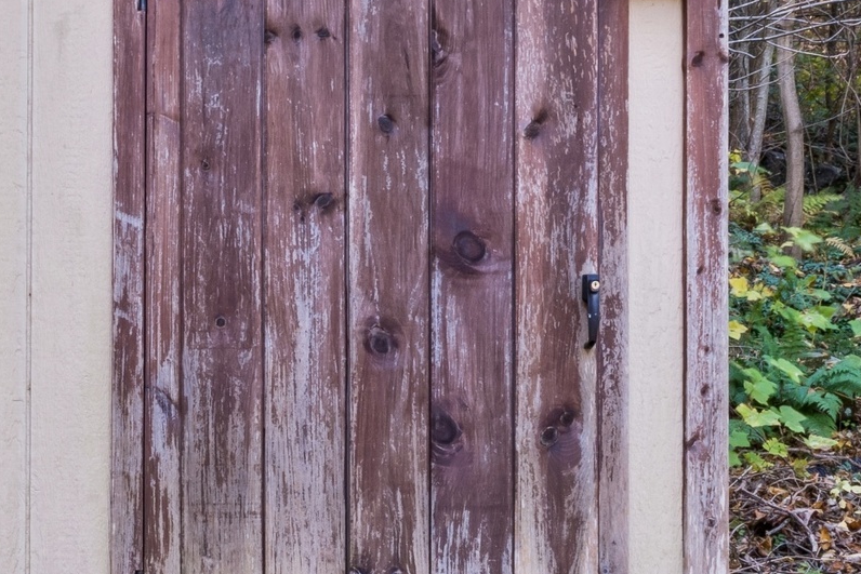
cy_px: 383
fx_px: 1292
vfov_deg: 24.9
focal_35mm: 54
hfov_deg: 33.1
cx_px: -40
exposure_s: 1.3
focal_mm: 14
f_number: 22
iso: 100
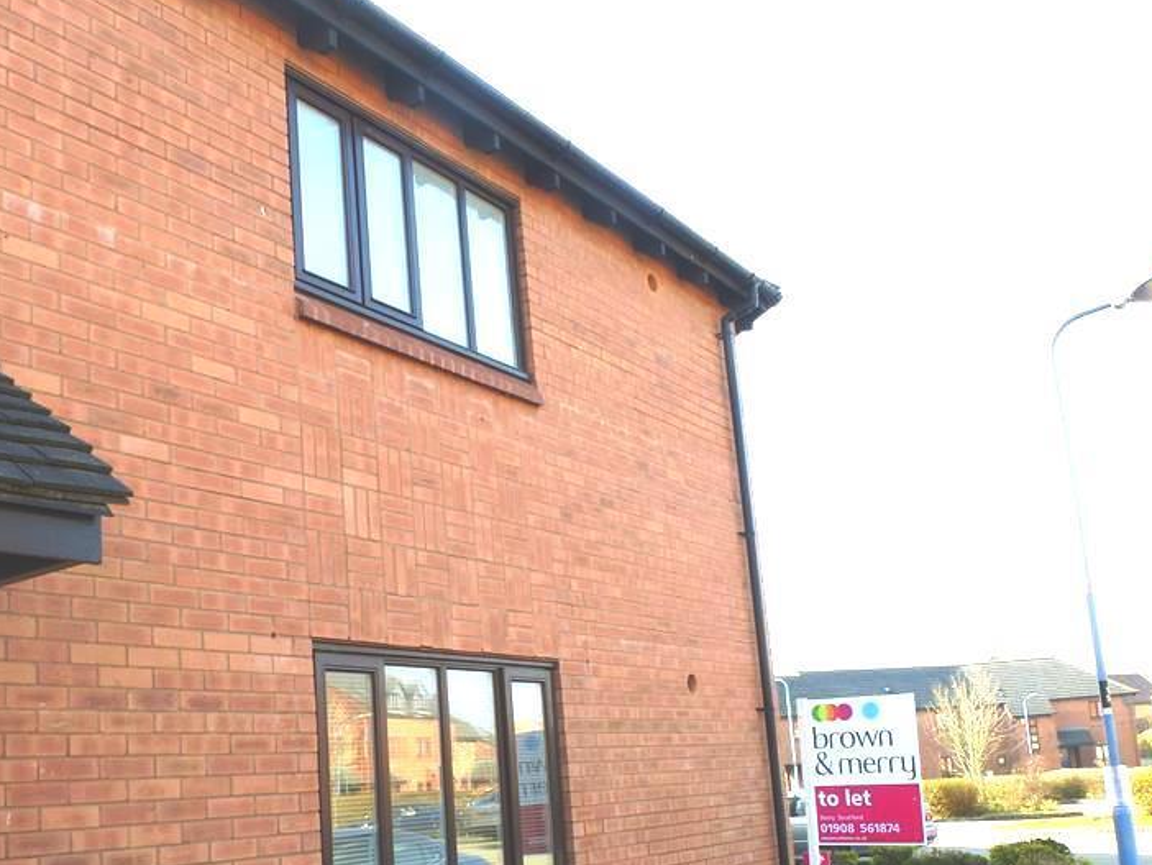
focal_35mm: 35
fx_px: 1165
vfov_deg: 40.2
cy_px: 583
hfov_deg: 52.4
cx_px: 492
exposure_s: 1/160
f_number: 4
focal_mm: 4.3
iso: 100
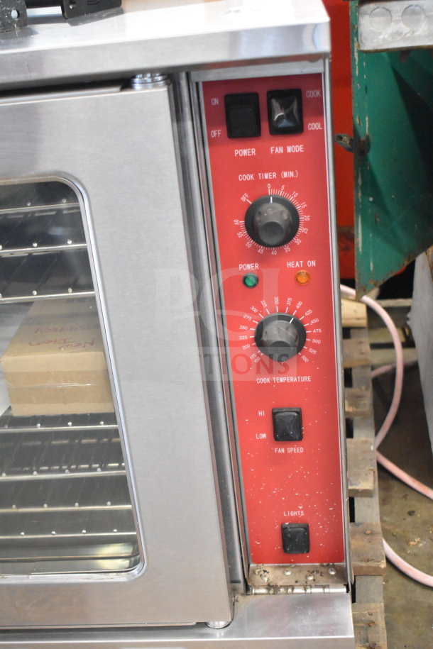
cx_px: 216
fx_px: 866
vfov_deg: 41.1
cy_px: 324
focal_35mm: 48
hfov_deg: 28.1
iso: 6400
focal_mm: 32
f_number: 4.5
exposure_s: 1/80
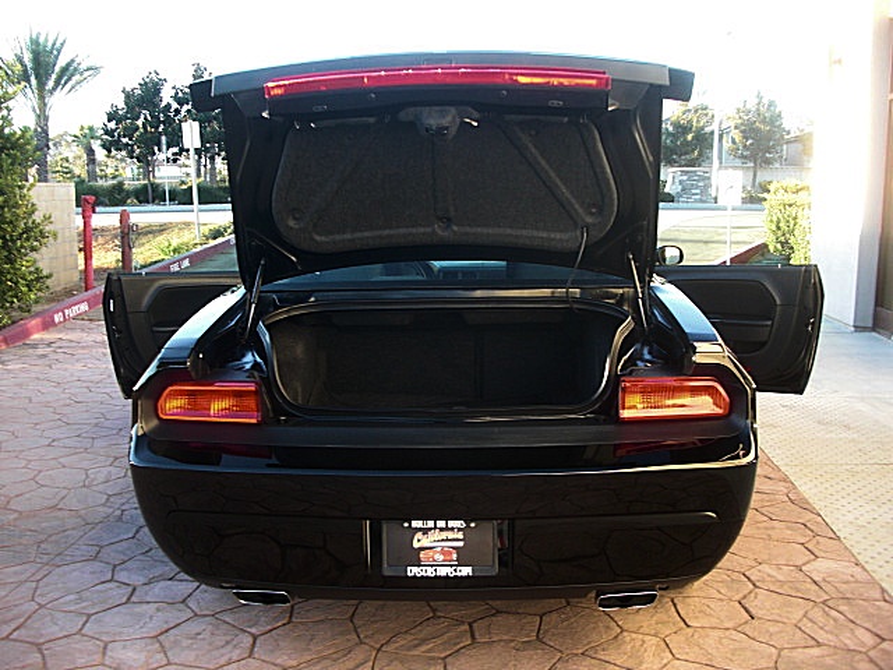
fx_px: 929
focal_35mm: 36
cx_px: 446
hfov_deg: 51.4
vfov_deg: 39.7
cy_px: 335
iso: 100
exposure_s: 1/100
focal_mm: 6.3
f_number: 2.8
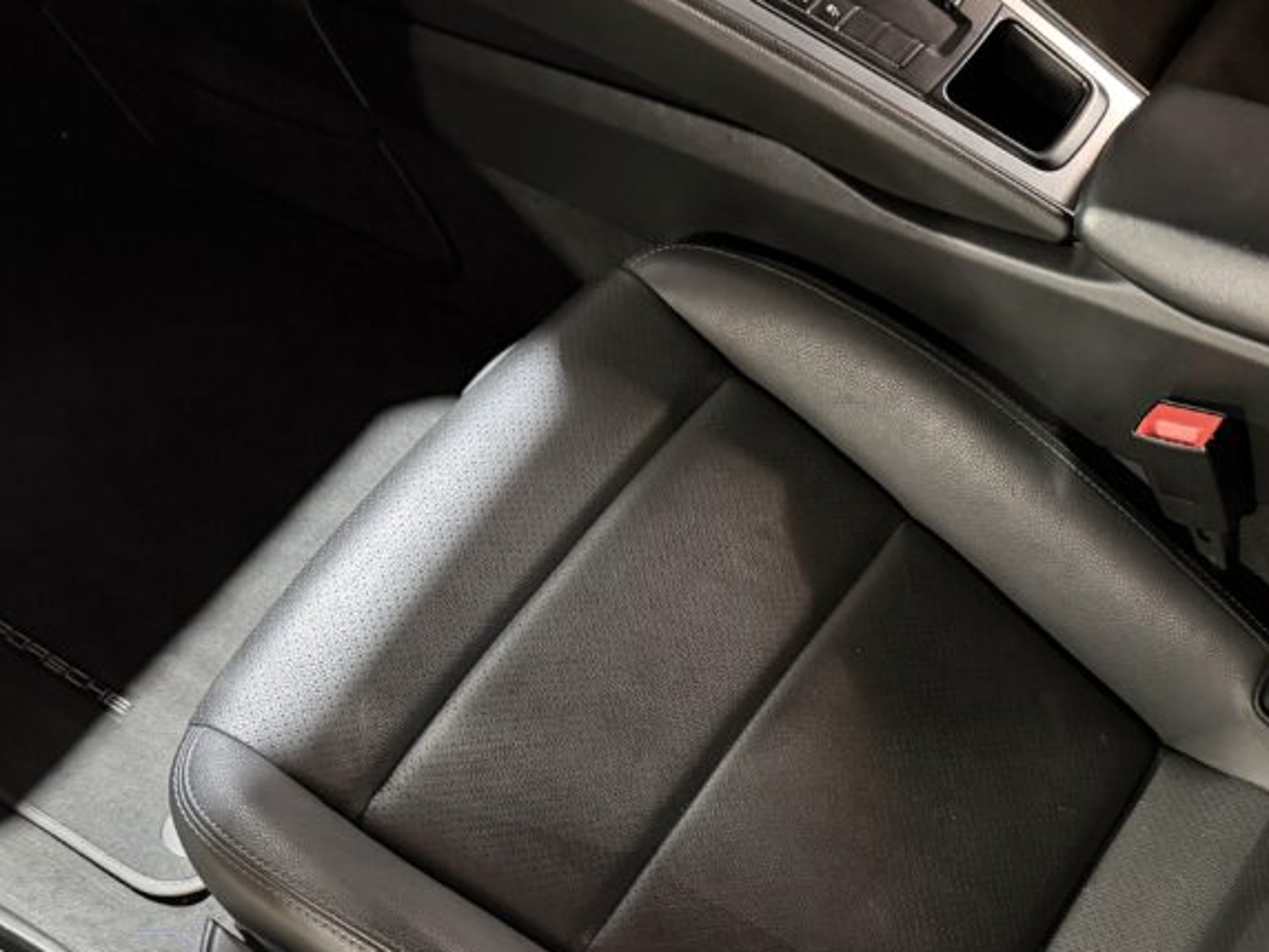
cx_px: 743
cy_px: 732
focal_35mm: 43
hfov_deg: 43.7
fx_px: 1576
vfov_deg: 32.8
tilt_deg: -61.5
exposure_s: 1/25
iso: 800
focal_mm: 6.76
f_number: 1.78
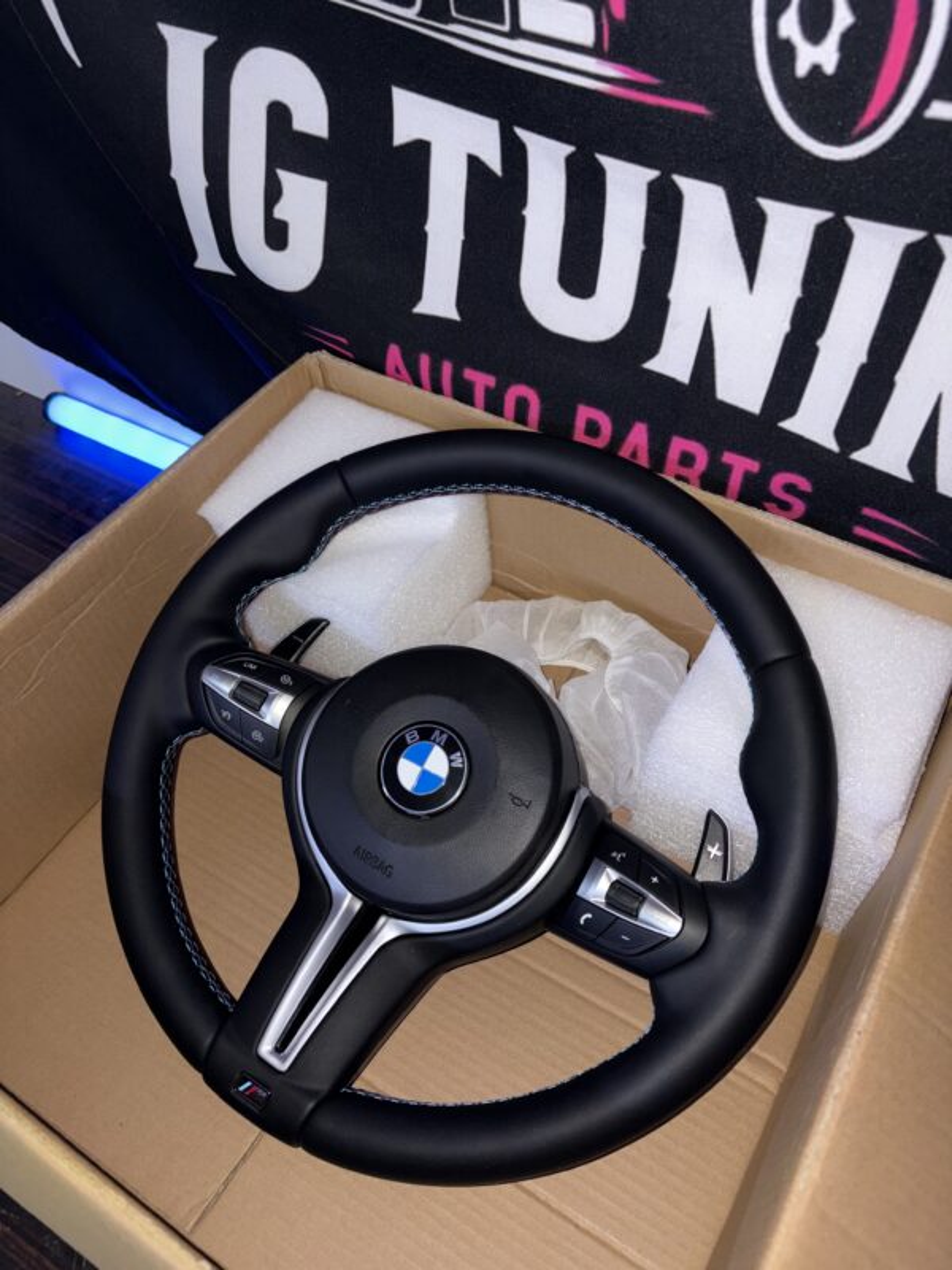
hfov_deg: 53.1
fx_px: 953
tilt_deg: -51.4
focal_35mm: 26
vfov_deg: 67.3
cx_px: 476
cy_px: 635
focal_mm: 5.96
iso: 64
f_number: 1.6
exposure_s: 1/19
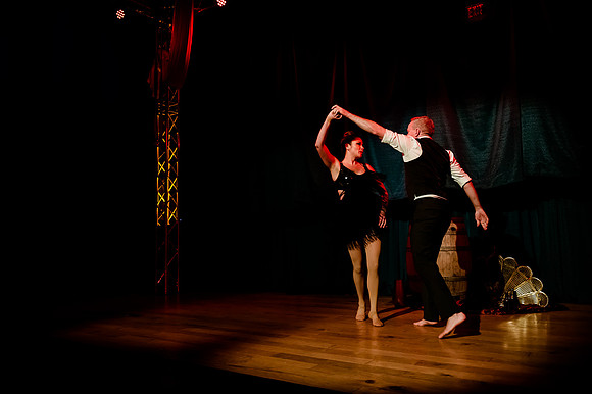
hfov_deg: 63.7
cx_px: 296
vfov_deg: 44.9
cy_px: 197
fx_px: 477
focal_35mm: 29
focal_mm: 29
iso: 5000
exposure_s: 1/100
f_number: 2.8
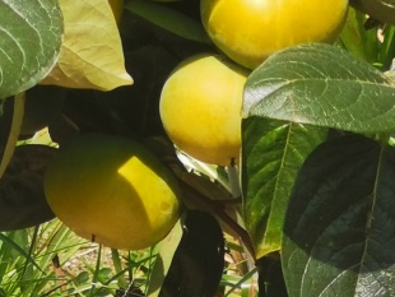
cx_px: 247
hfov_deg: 5.2
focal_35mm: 384
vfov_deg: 3.9
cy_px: 23
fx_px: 4385
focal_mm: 7.48
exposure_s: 1/1037
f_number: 2.4
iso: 50
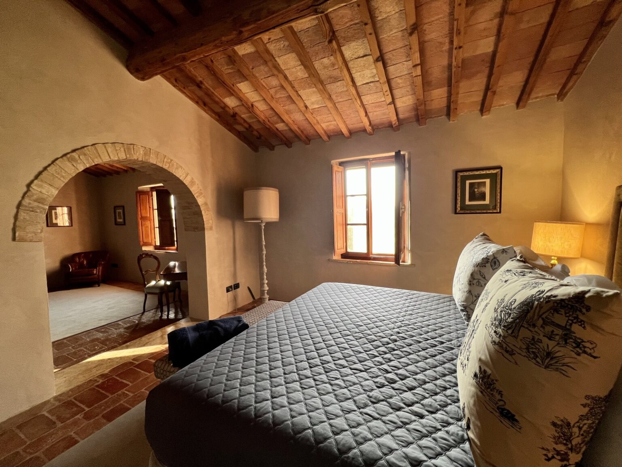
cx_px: 311
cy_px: 234
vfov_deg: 89.9
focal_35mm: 13
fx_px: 234
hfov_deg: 106.2
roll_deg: +1.8
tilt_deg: -4.1
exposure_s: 1/50
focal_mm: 1.57
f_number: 1.8
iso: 160
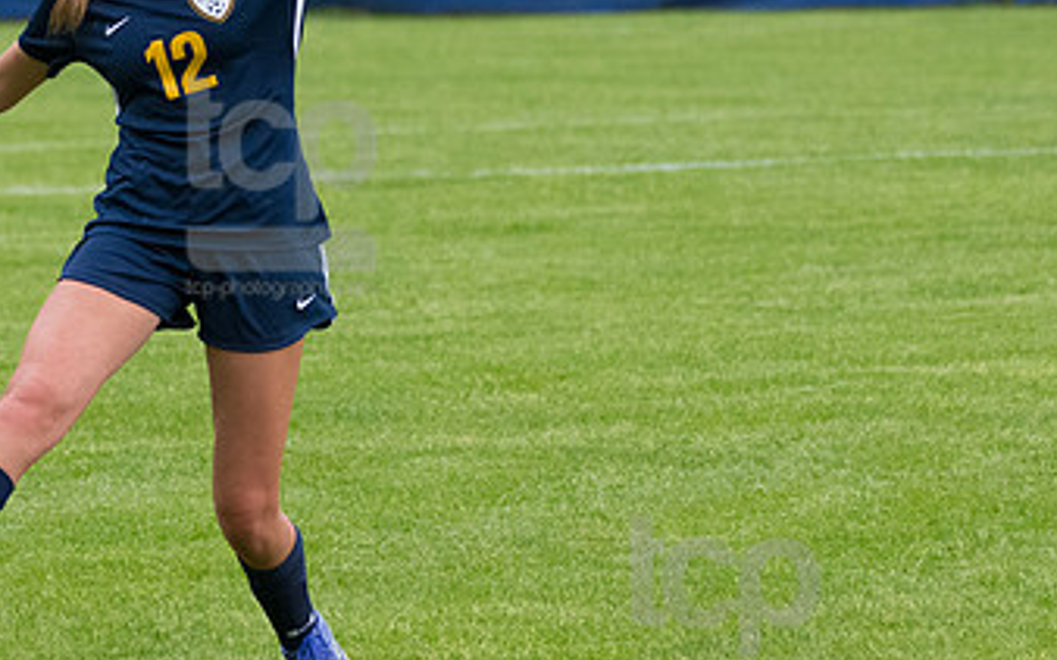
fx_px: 15867
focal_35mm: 551
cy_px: 188
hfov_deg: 3.8
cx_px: 281
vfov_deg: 2.4
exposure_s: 1/1600
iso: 2500
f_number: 5.6
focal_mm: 210
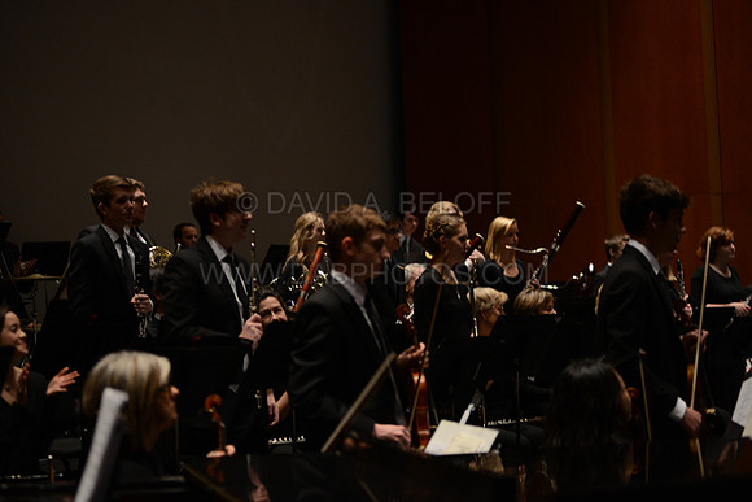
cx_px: 376
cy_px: 251
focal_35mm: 80
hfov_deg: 25.4
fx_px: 1671
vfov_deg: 17.1
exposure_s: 1/250
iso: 1600
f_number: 2.8
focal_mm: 80
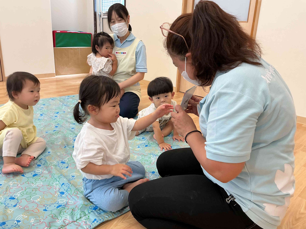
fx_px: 256
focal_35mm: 29
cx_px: 153
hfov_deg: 61.7
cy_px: 114
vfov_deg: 48.2
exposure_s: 1/120
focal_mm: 3
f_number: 1.8
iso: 50
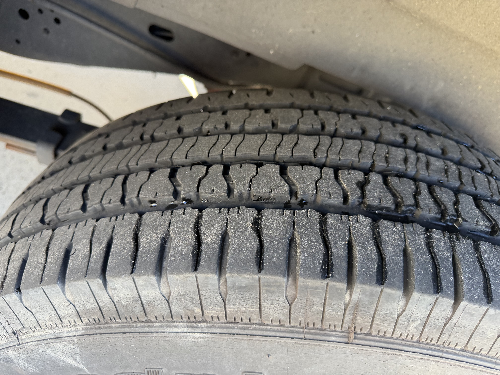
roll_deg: -28.1
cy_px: 188
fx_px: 347
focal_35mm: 24
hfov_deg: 71.6
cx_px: 250
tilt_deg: -38.9
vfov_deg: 56.8
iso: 160
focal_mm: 6.76
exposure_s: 1/121
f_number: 1.78
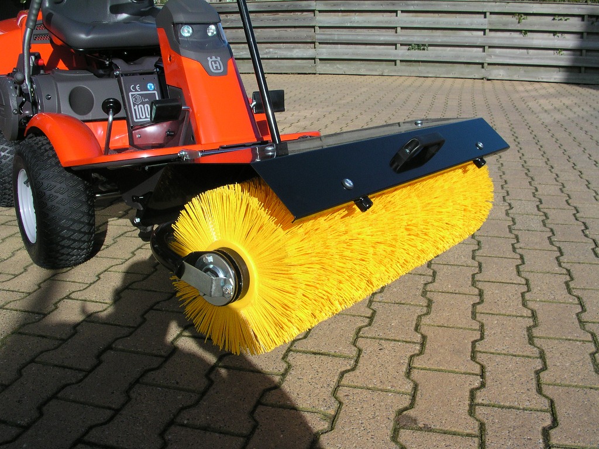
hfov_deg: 50.1
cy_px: 224
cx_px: 300
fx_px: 640
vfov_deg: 38.7
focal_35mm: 37
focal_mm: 5.6
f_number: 4.5
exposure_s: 1/515
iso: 100
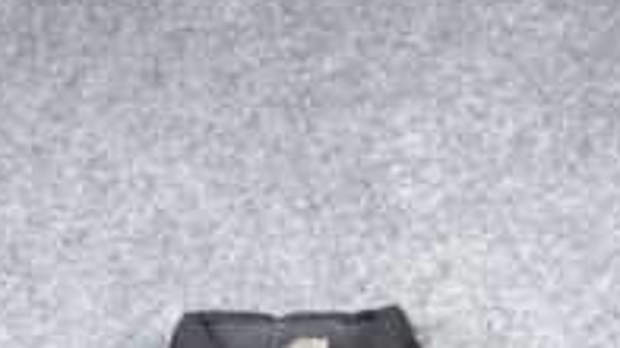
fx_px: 1167
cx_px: 310
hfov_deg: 29.8
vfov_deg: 13.0
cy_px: 824
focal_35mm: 71
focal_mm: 6.76
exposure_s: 1/100
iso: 64
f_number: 1.78
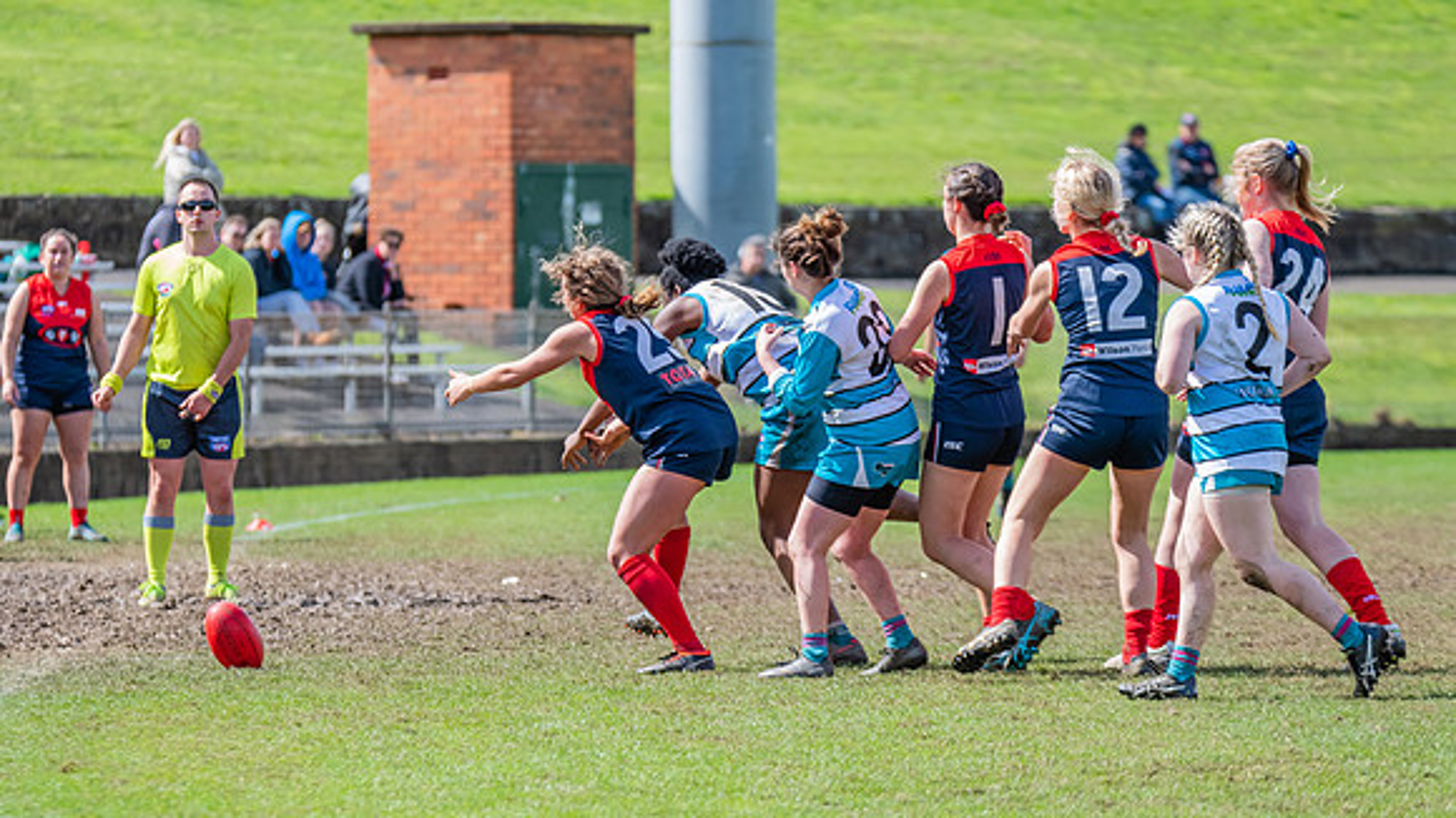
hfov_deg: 7.0
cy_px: 375
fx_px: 11973
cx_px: 627
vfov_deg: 3.9
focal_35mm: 310
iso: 800
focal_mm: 260
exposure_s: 1/1600
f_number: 7.1
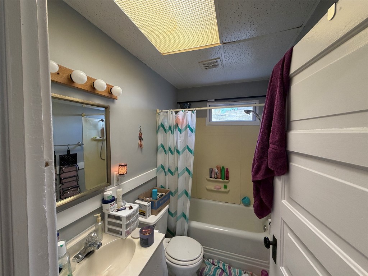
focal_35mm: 14
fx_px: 149
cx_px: 184
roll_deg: -0.3
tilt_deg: -1.7
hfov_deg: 102.1
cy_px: 138
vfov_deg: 85.7
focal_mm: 2.22
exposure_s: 1/60
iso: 160
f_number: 2.2
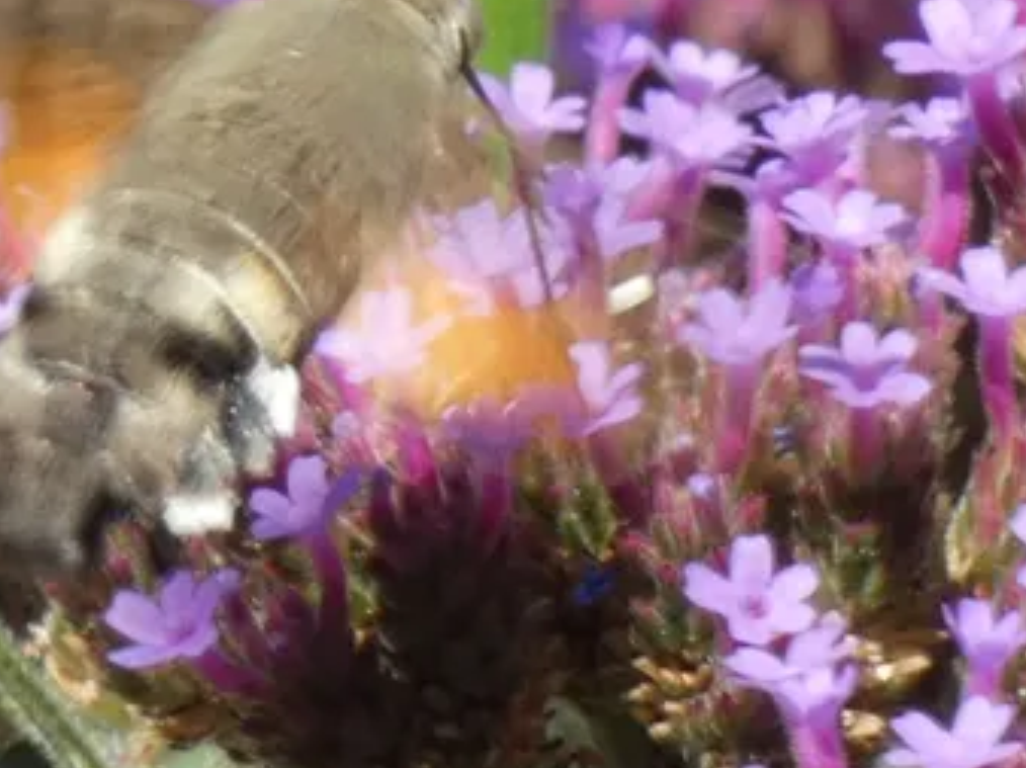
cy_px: 316
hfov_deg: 3.1
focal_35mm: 642
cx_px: 337
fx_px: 19015
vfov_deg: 2.3
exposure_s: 1/100
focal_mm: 60.8
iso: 80
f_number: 5.6
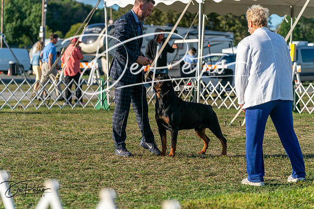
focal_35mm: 119
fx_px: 1038
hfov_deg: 17.2
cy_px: 104
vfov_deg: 11.5
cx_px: 157
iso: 200
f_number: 4.5
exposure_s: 1/1250
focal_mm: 119
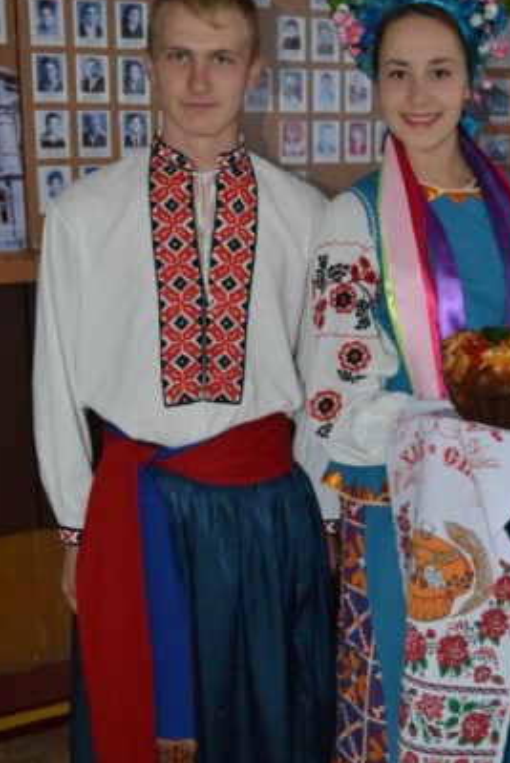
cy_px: 423
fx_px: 1146
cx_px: 336
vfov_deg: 36.8
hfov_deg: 25.0
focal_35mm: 54
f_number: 4
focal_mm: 24
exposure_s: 1/60
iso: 3200
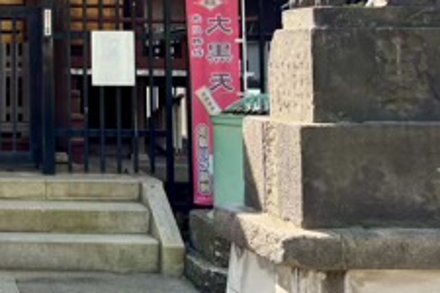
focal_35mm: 84
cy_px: -7
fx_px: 1027
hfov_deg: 22.4
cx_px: -76
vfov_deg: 15.9
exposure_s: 1/359
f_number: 1.6
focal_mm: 5.96
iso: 50
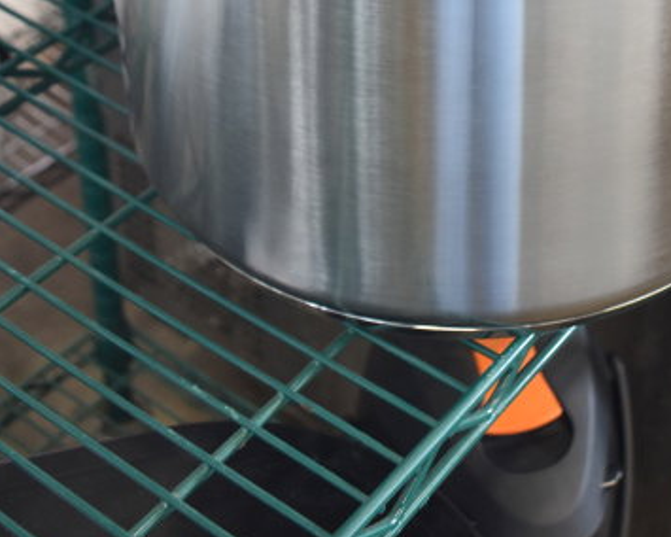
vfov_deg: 18.6
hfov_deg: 24.7
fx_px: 1513
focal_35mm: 76
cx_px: 514
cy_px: -181
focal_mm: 21
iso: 640
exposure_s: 1/30
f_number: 3.8
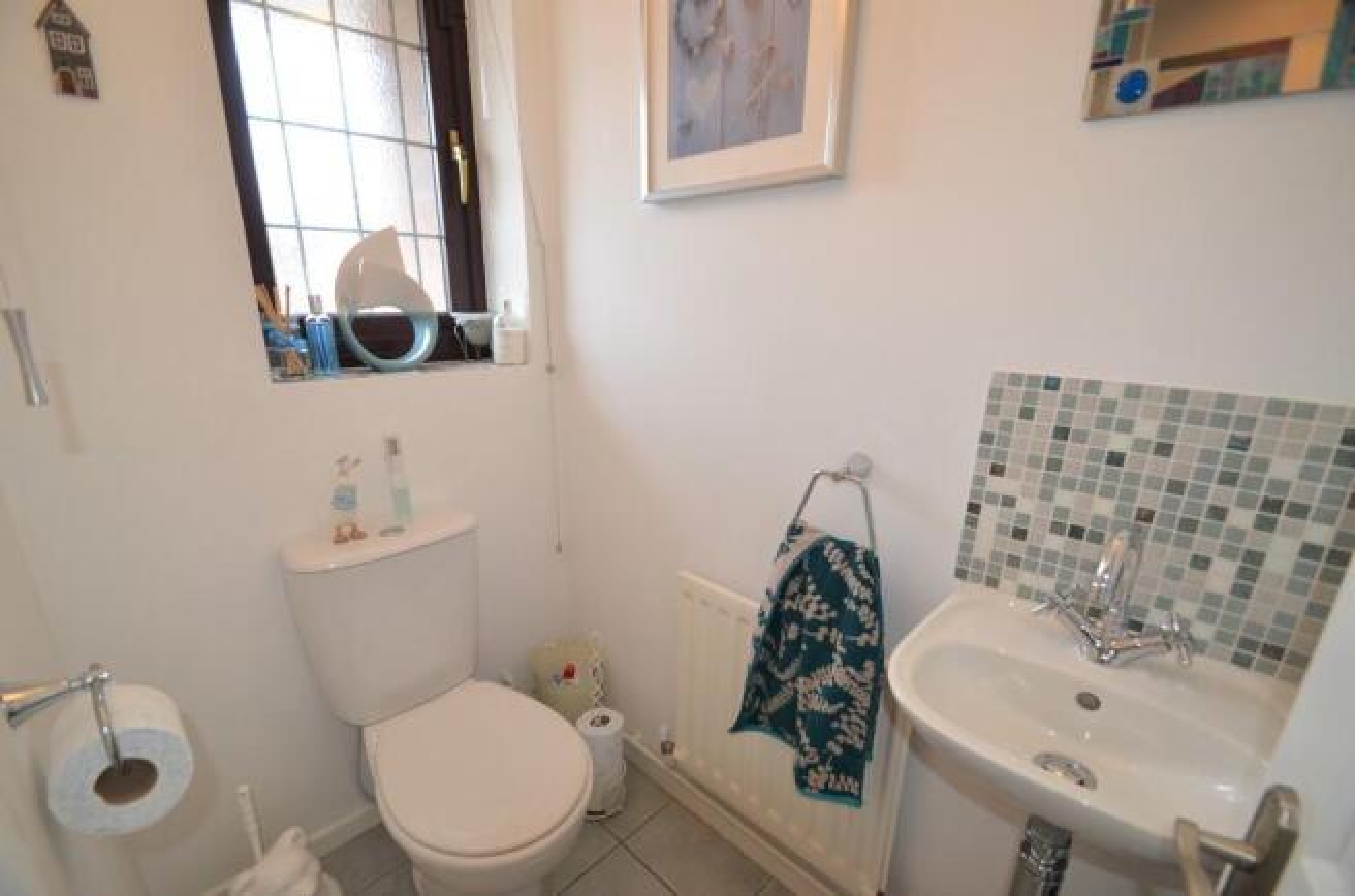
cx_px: 678
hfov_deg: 100.5
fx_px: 563
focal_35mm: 15
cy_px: 448
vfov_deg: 77.0
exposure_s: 1/80
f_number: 3.5
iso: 400
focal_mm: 10
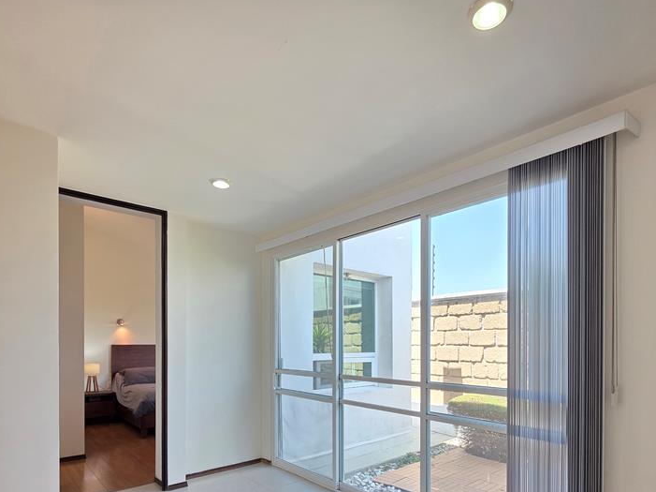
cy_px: 350
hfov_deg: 84.7
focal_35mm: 19
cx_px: 334
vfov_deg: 65.6
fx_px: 360
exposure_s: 1/120
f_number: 1.9
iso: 100
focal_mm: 2.2
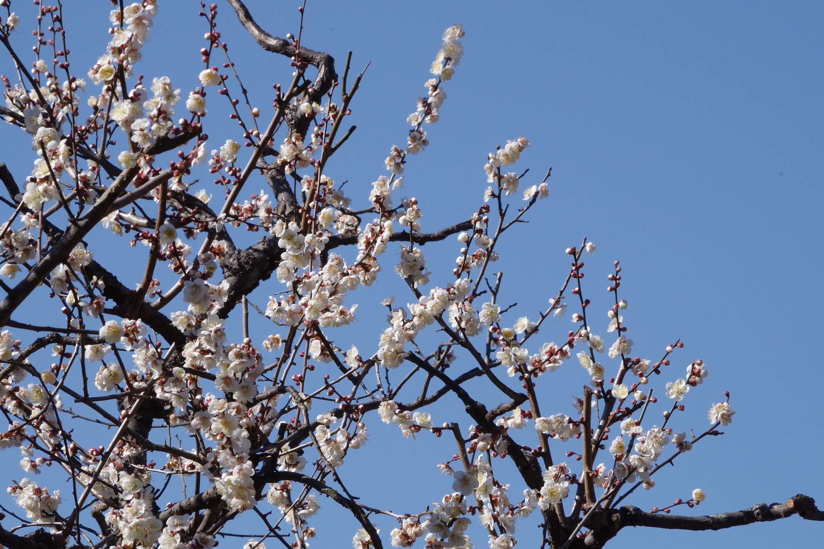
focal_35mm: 240
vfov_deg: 5.7
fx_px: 5493
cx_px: 385
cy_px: 267
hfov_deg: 8.6
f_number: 22
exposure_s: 1/250
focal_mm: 150
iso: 400
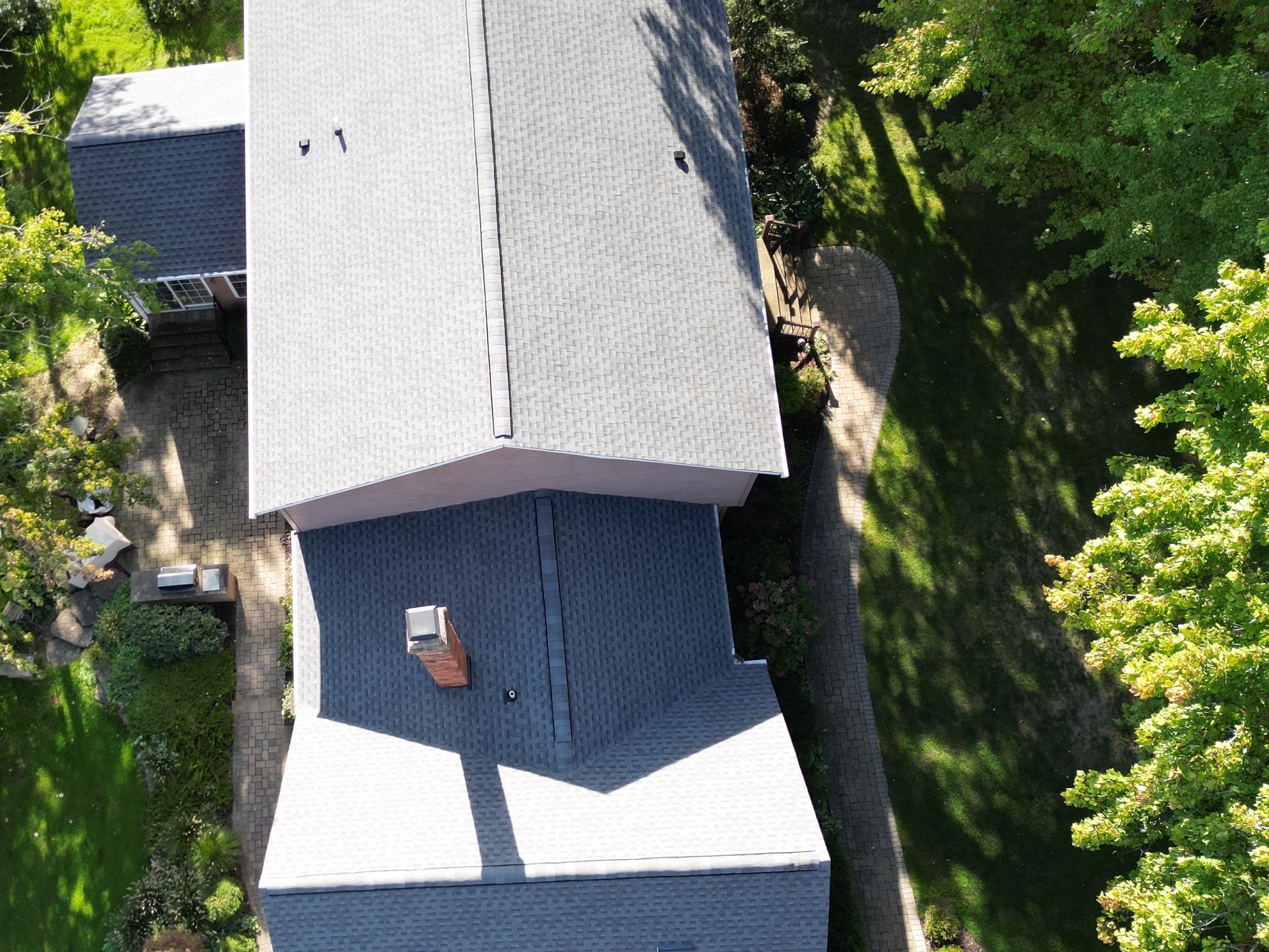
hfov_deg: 52.9
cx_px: 427
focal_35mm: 34
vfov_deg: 41.8
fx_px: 1247
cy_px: 493
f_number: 1.7
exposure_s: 1/350
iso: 100
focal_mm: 6.72
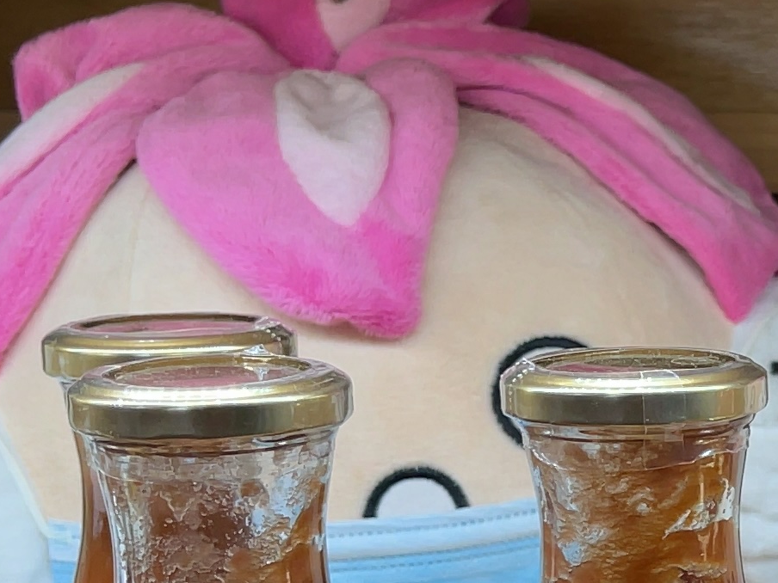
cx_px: 1151
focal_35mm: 116
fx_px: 2607
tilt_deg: -11.4
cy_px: 480
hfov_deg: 15.7
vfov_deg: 12.7
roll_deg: -0.5
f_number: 1.6
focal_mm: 5.1
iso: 32
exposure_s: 1/120
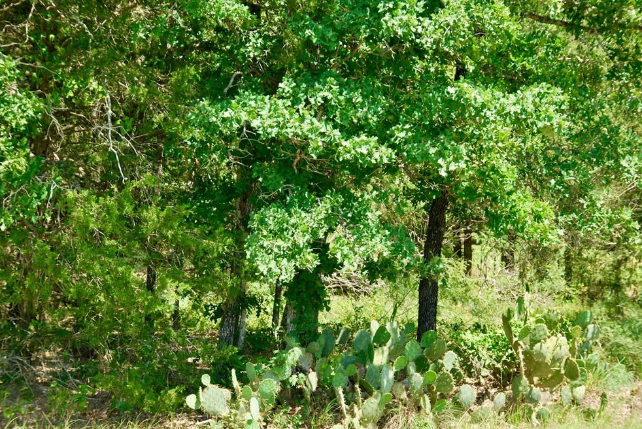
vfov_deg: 12.8
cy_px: 235
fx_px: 1919
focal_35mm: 108
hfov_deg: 19.0
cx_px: 342
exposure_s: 1/320
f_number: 5.3
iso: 200
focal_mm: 65
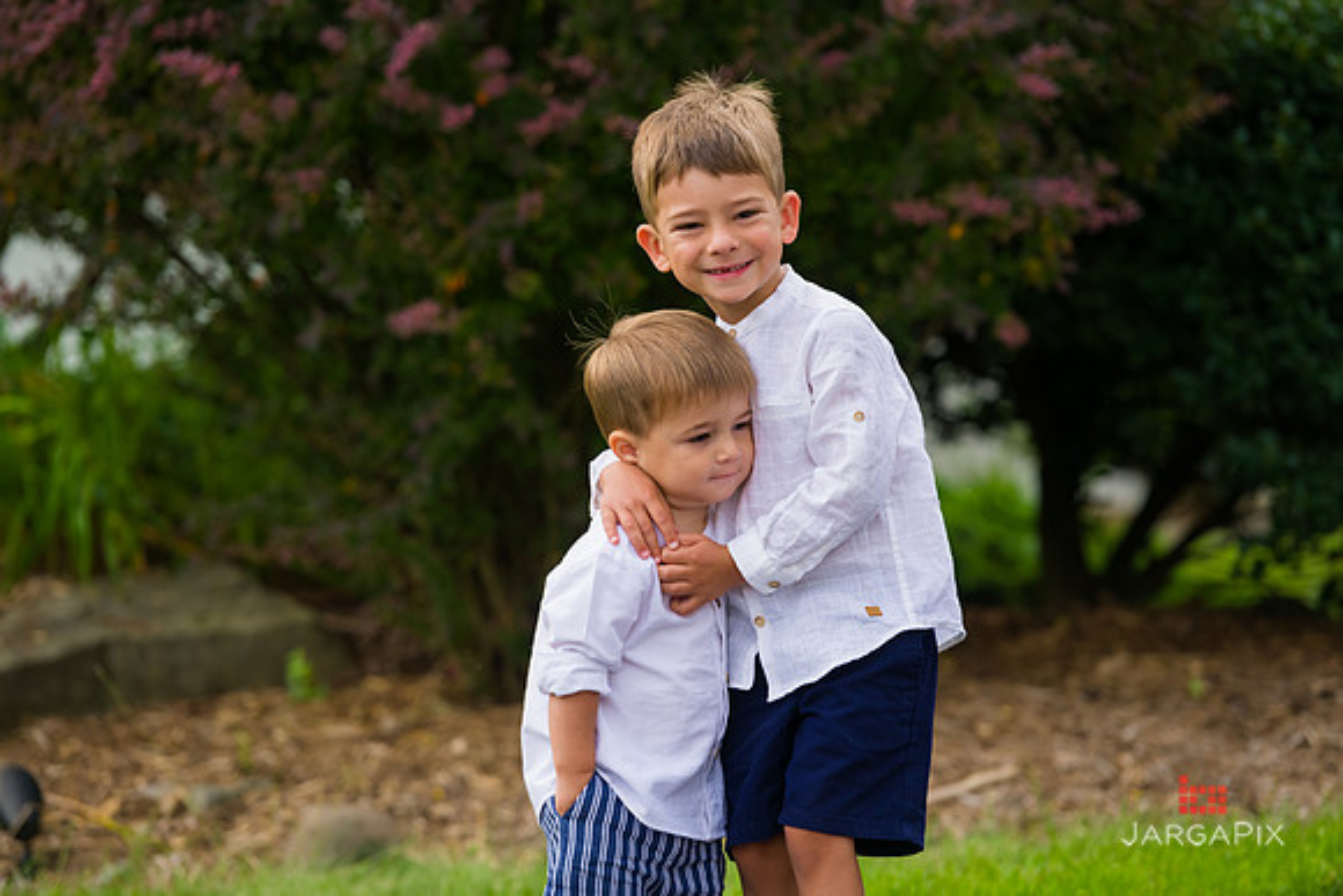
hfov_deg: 11.7
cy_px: 448
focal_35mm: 175
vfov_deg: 7.9
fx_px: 6530
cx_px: 672
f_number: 4
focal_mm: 175
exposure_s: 1/640
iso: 200
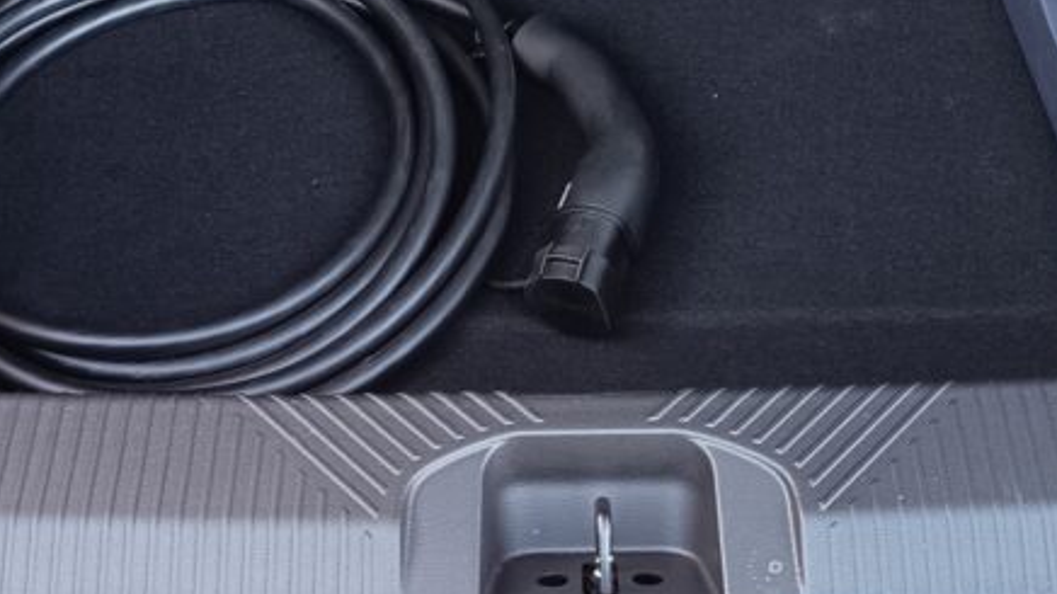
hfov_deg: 29.4
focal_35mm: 72
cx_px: 562
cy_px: -112
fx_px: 2017
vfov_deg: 16.1
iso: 450
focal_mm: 5.24
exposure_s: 1/50
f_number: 1.7
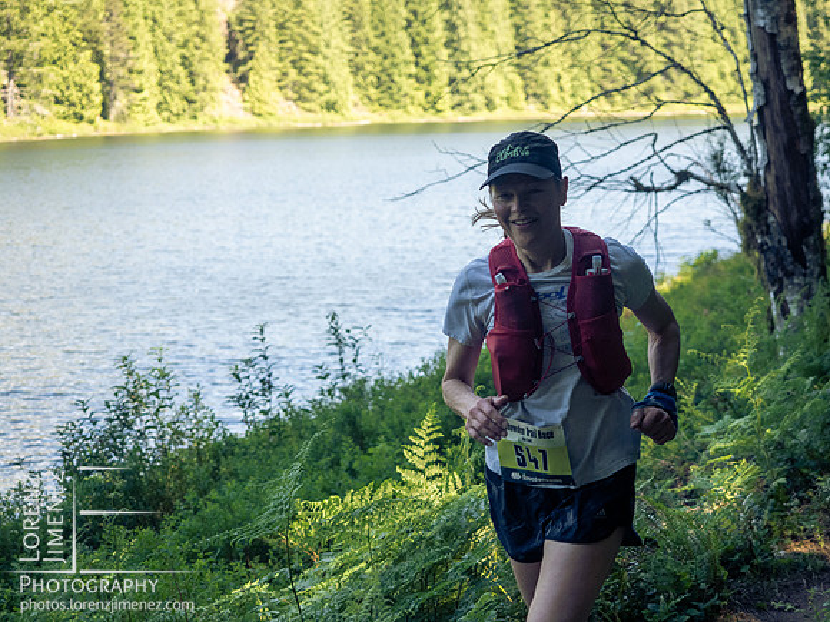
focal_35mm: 80
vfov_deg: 18.4
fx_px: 1918
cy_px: 311
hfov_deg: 24.4
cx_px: 415
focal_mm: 40
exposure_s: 1/1000
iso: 800
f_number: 2.8
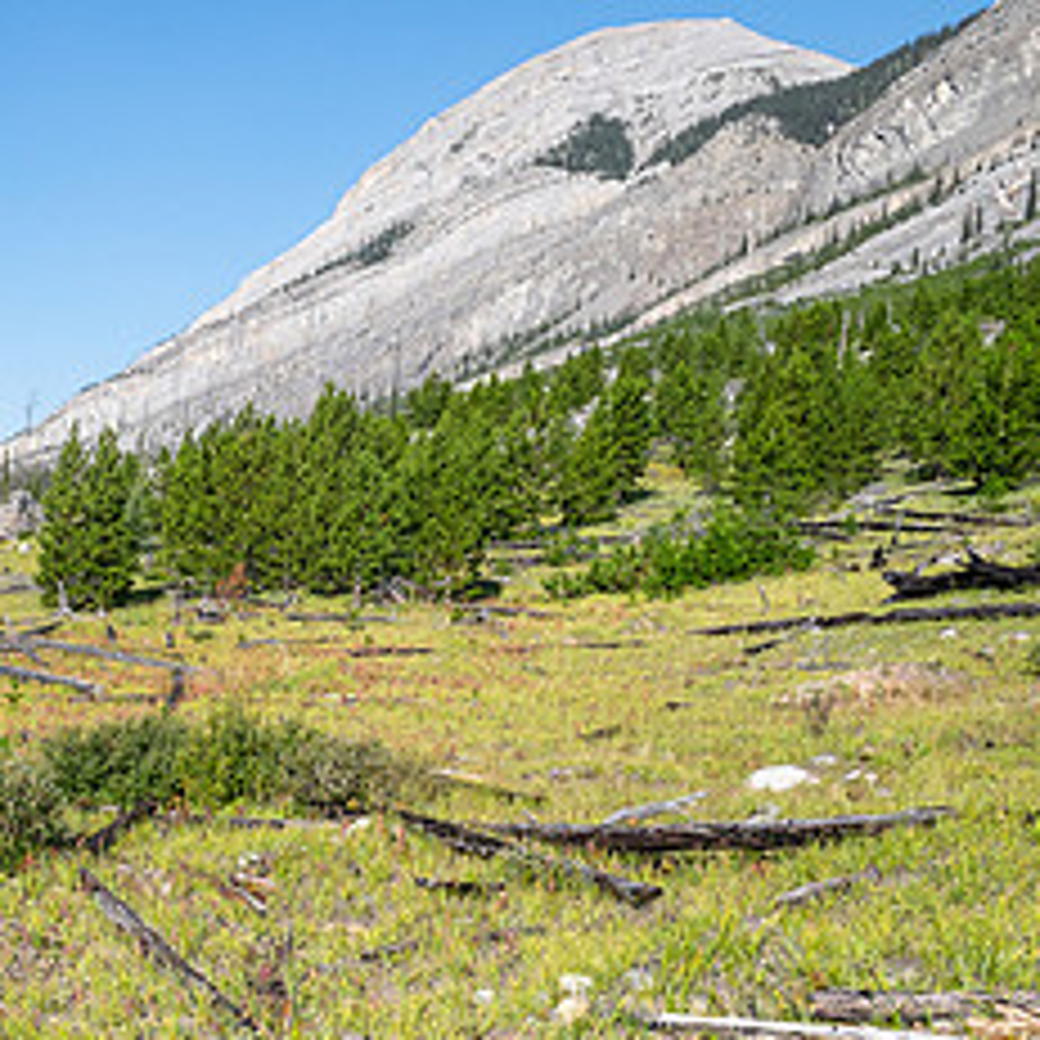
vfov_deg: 41.5
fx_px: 1360
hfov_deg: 34.5
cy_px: 655
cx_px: -171
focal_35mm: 40
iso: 200
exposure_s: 1/400
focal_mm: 9
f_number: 8
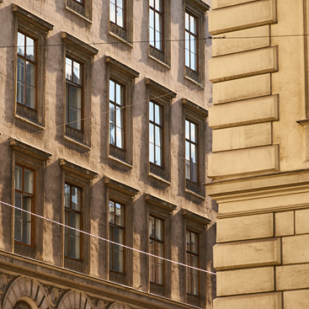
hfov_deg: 10.8
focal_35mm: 162
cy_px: 137
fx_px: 1636
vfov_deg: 10.8
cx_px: 132
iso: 200
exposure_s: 1/250
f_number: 8
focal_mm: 100
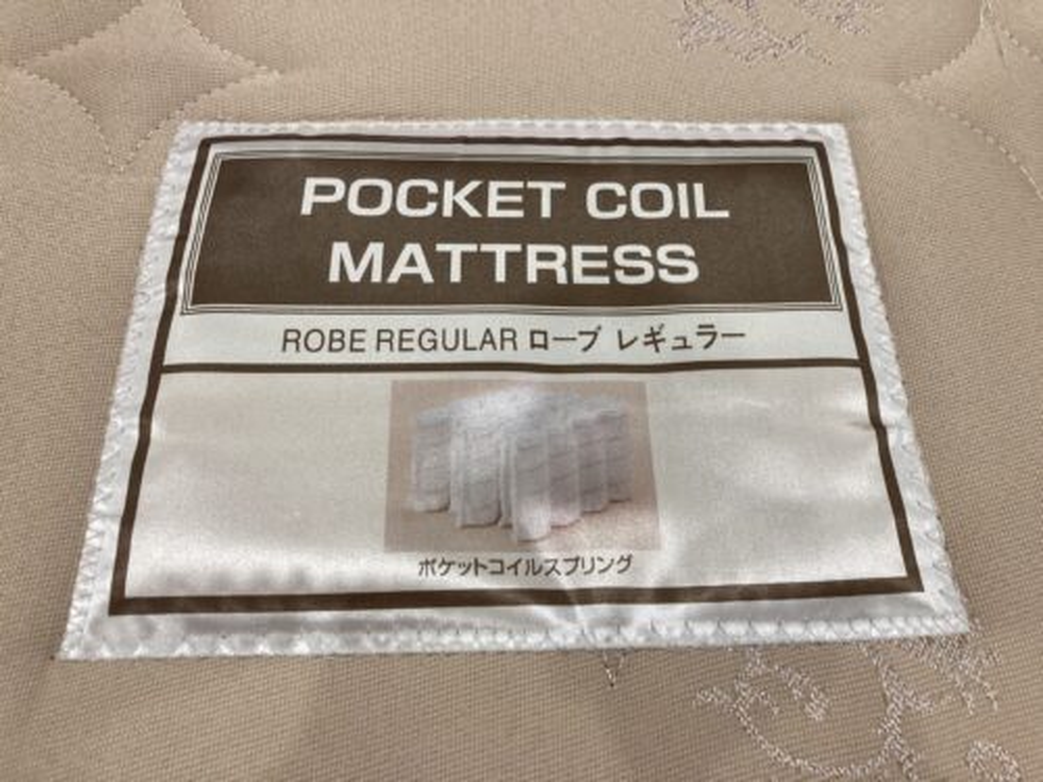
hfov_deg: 63.4
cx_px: 522
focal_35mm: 28
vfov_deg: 49.7
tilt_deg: -62.4
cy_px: 391
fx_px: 844
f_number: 1.8
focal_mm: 3.99
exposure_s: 1/100
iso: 80
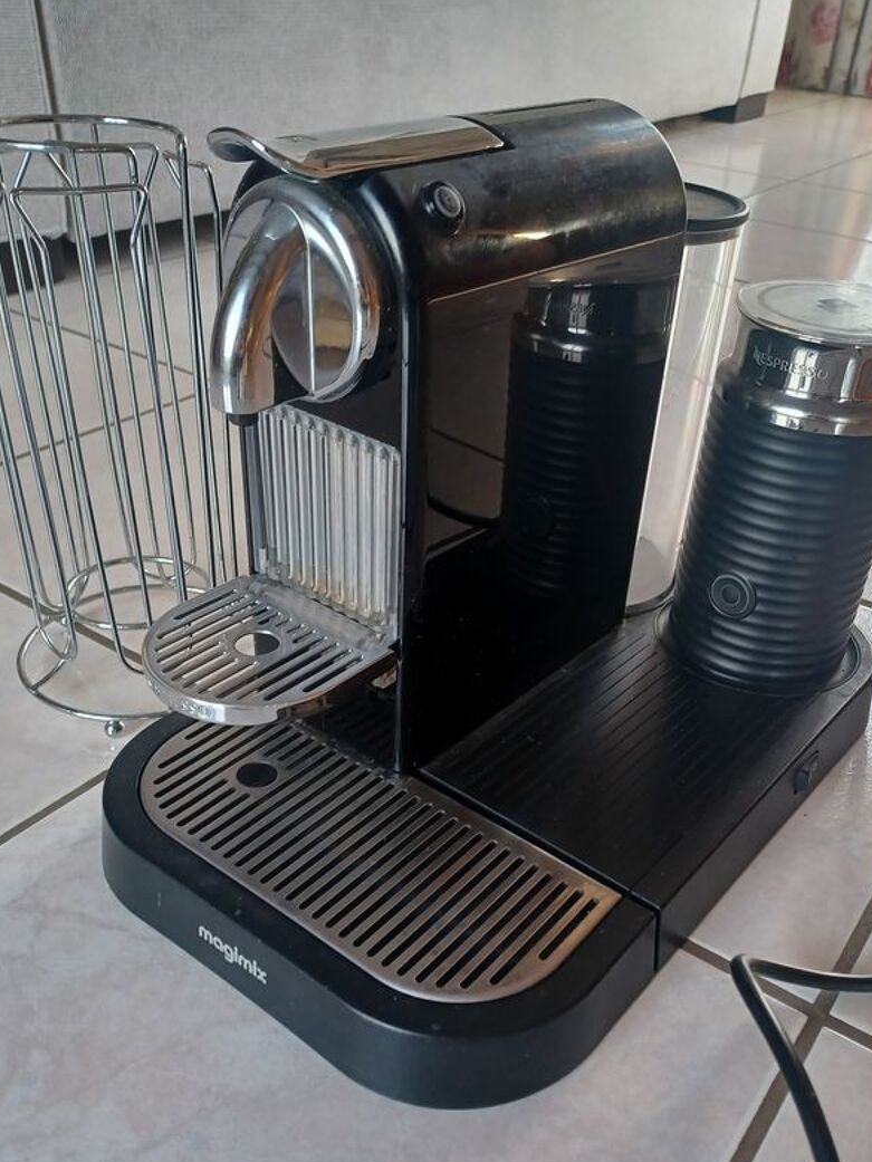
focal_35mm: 32
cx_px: 469
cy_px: 654
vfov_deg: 56.6
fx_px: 1075
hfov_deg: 44.1
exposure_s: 1/50
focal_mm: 4.6
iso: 250
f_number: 1.8
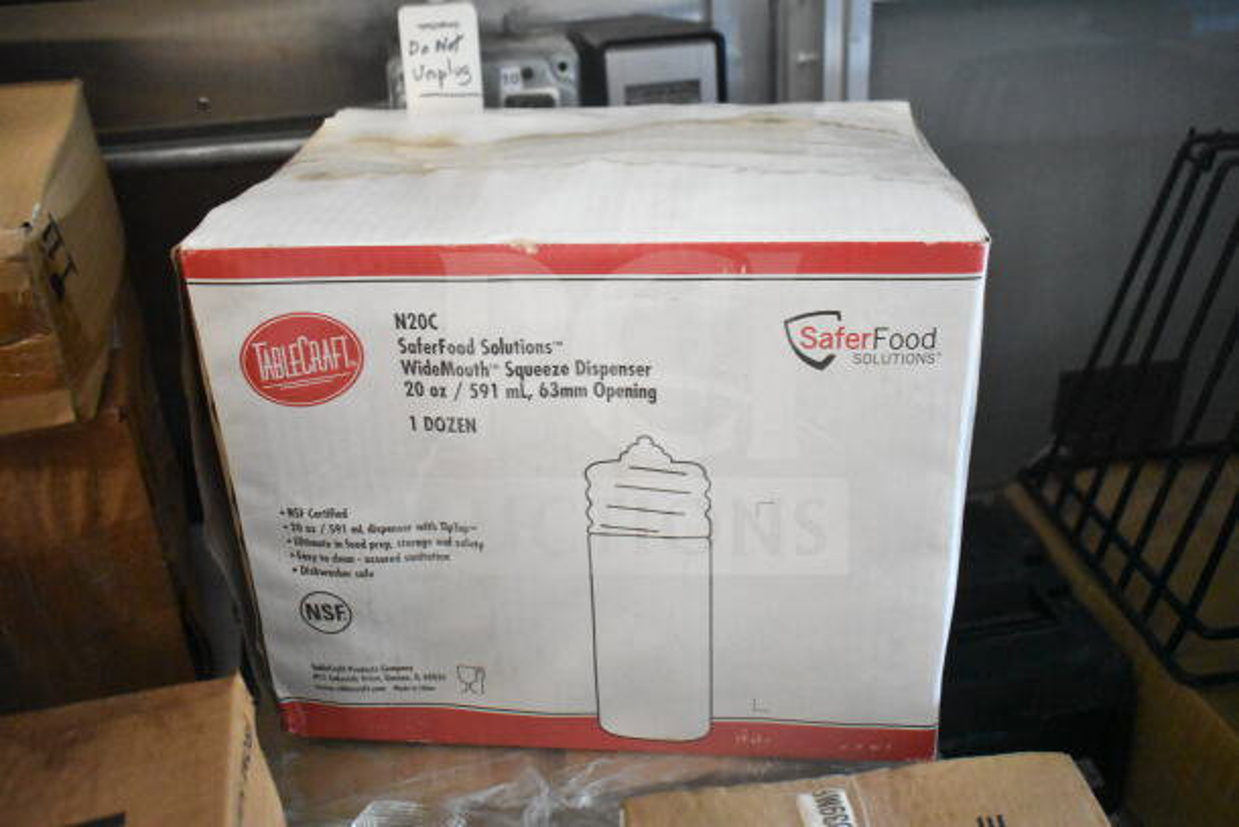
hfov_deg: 55.1
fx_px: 1188
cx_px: 620
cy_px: 414
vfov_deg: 38.4
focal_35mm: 34
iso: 9000
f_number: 3.8
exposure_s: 1/40
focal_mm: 23
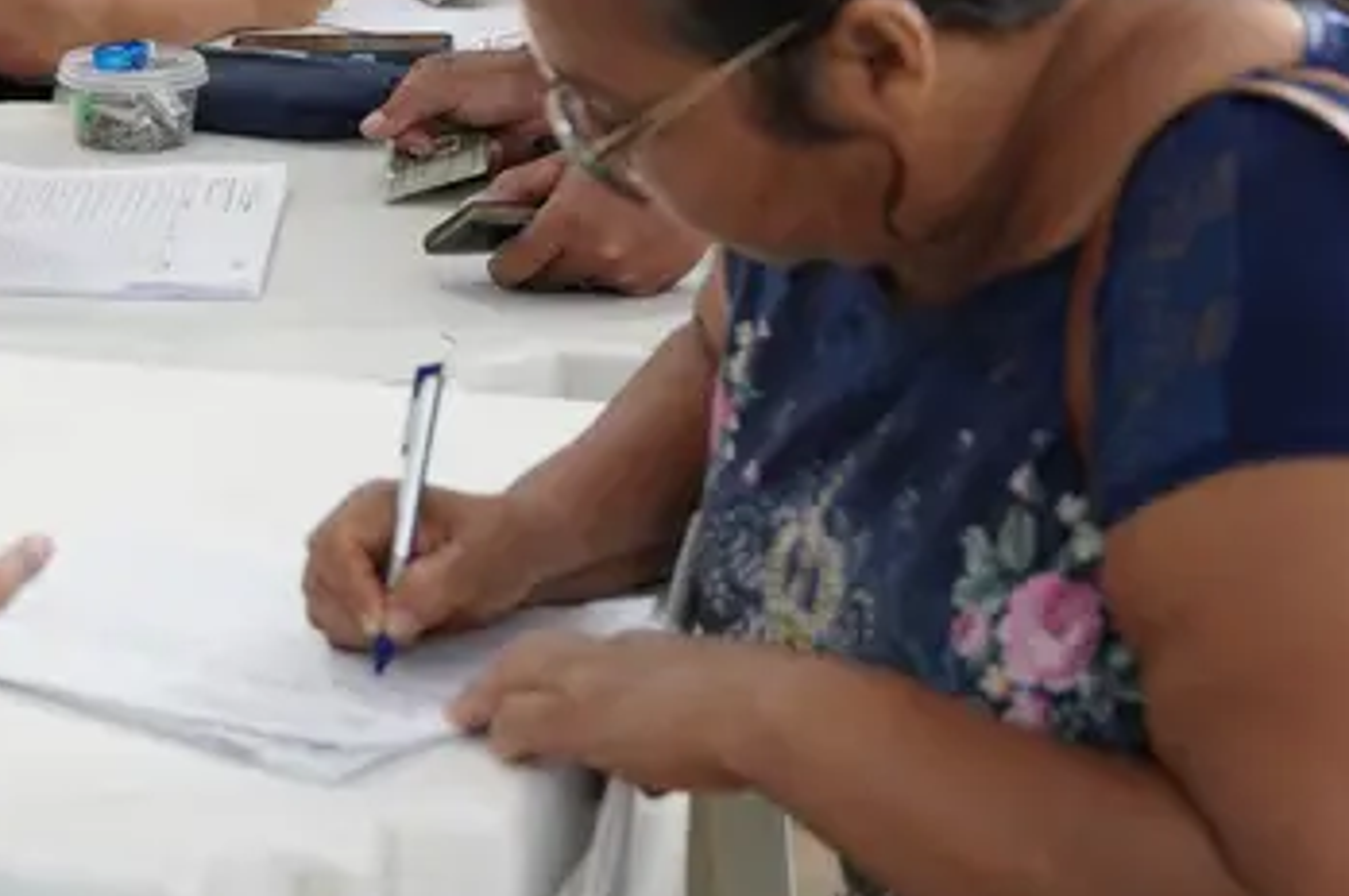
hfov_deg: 18.1
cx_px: 124
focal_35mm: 111
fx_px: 4155
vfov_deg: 12.2
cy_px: 35
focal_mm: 30.1
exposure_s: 1/125
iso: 2500
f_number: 2.8
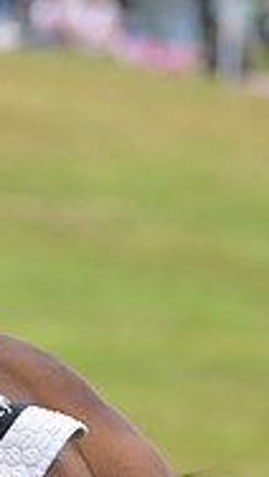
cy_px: 184
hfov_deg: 1.9
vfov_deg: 3.3
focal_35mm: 645
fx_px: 8164
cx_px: -353
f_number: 5.6
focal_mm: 200
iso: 1250
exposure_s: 1/1250
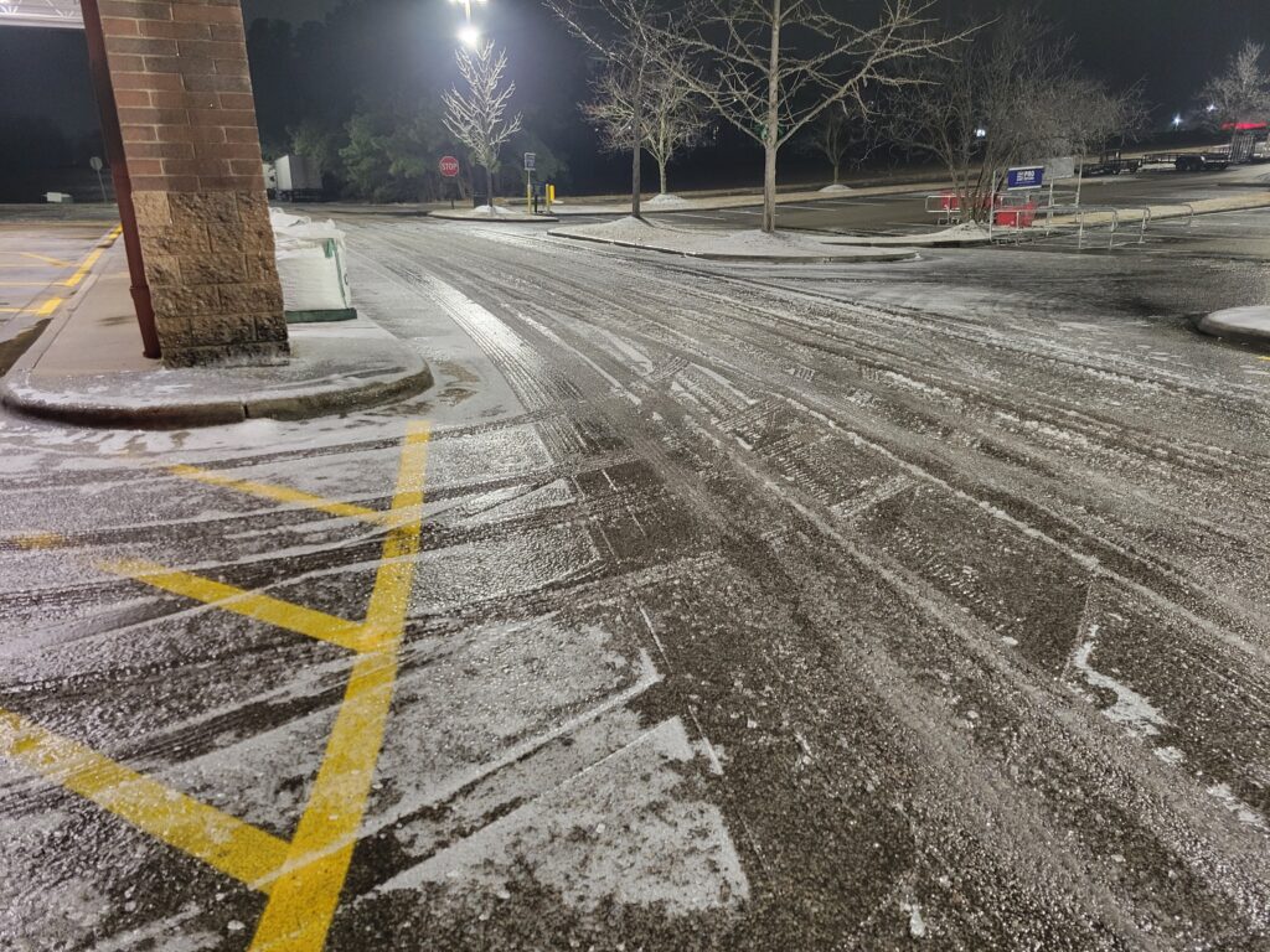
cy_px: 476
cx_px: 635
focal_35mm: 26
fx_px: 954
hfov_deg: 67.3
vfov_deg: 53.1
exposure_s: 1/40
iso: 500
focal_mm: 5.4
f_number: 1.8
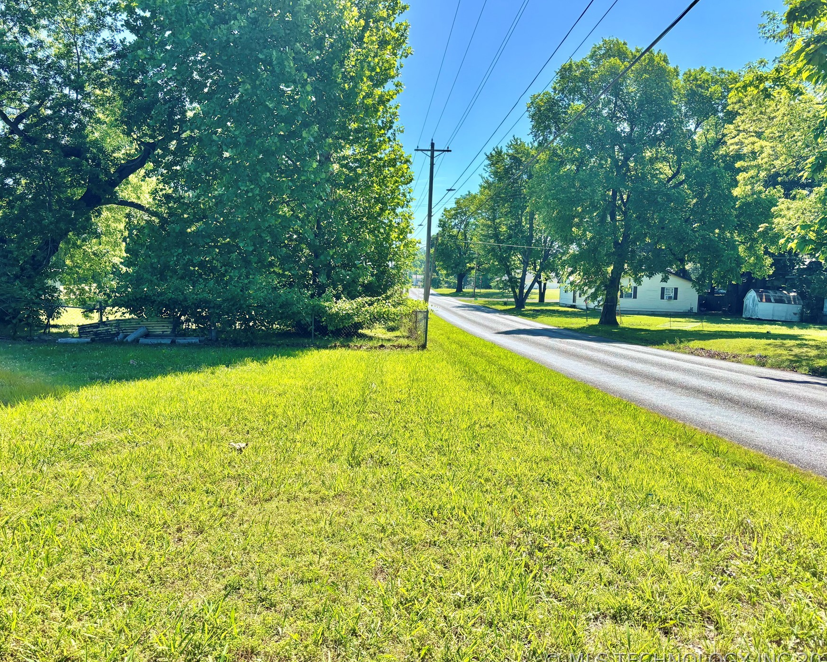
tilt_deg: -4.0
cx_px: 394
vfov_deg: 51.5
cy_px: 334
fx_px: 685
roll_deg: -1.4
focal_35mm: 28
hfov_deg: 62.2
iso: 50
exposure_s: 1/2151
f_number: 1.6
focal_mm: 5.96
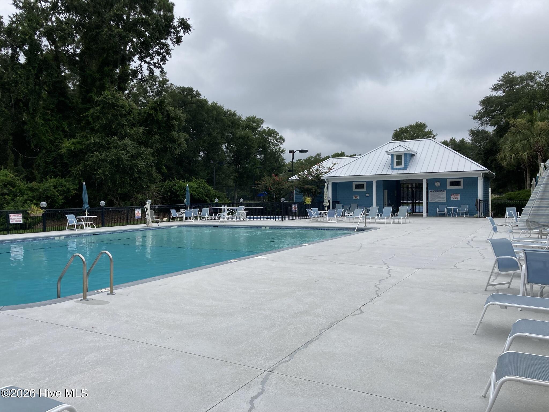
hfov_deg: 63.4
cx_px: 274
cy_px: 206
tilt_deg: +1.1
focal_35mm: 28
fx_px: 444
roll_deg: -0.6
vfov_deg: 49.7
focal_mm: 3.99
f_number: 1.8
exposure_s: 1/2558
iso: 20
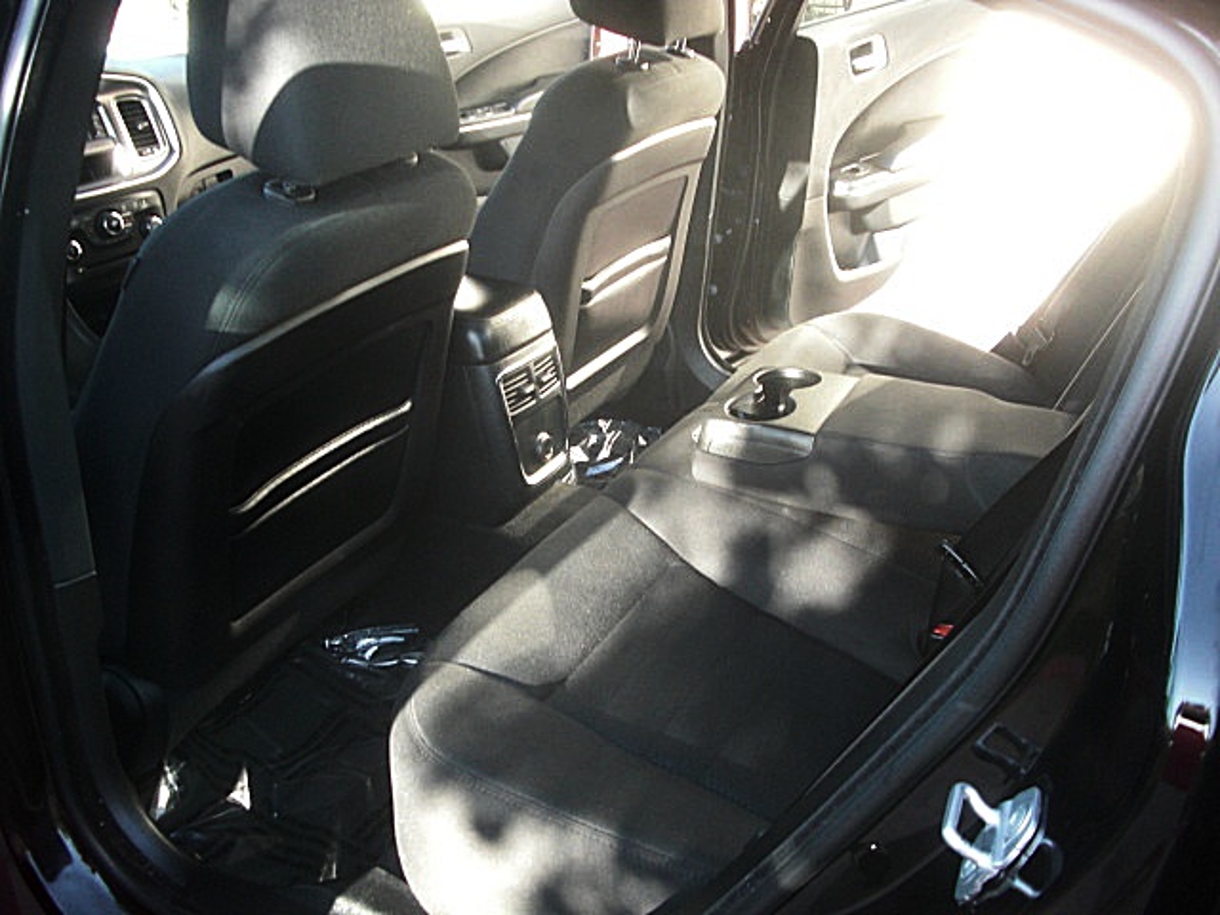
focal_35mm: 36
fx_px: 1269
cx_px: 610
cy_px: 458
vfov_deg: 39.7
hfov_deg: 51.4
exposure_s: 1/80
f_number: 2.8
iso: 200
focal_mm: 6.3
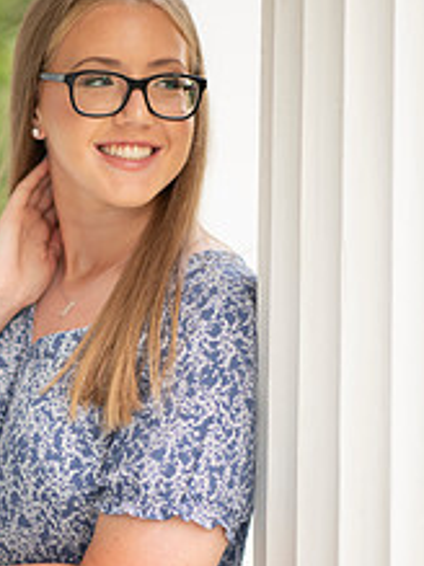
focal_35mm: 168
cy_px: 305
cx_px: 59
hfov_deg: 8.8
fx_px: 2746
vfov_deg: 11.8
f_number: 1.8
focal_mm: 85
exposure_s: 1/125
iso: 125
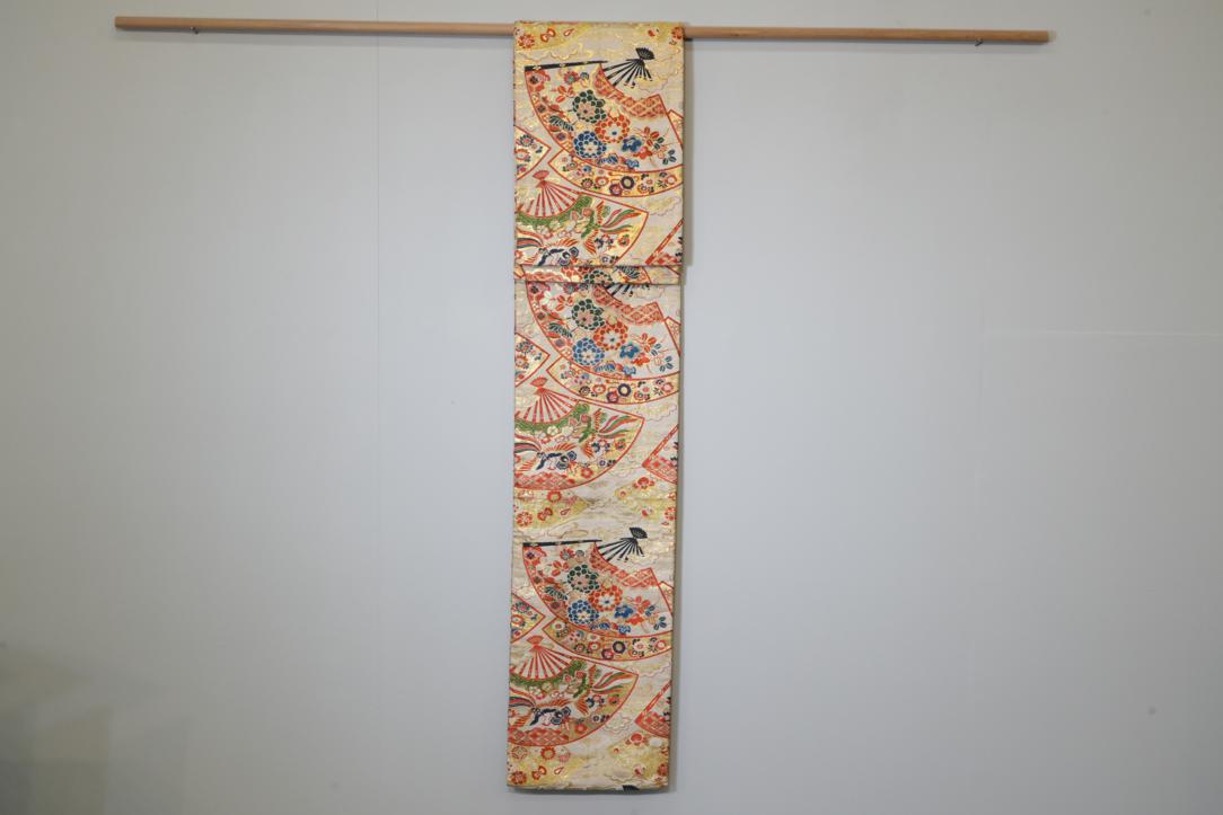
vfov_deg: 26.5
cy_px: 408
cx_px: 612
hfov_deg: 38.9
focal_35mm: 51
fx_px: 1733
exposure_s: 1/40
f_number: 13
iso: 2000
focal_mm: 51
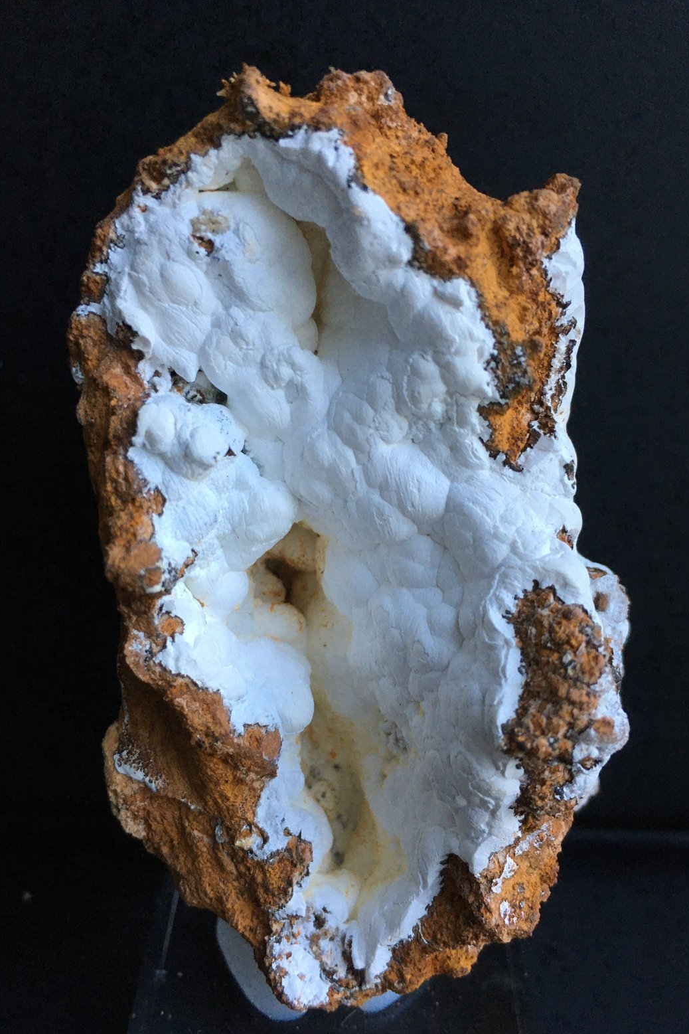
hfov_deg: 42.3
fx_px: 890
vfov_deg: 60.3
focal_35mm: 31
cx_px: 341
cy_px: 530
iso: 64
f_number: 2.2
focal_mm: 4.15
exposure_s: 1/33
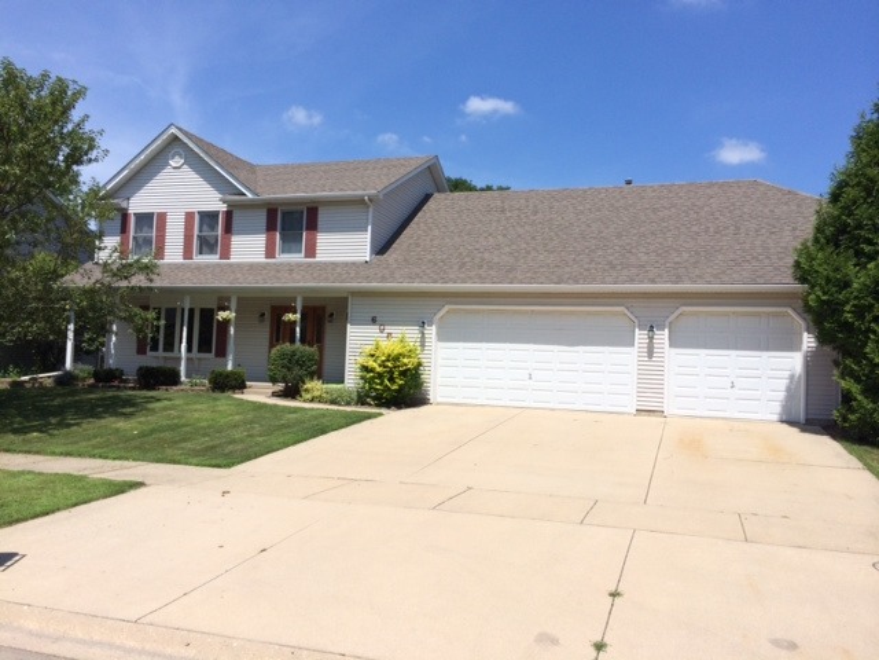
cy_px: 330
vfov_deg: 46.8
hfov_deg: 60.0
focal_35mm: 30
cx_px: 440
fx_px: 762
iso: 40
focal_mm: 4.12
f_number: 2.2
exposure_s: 1/3165
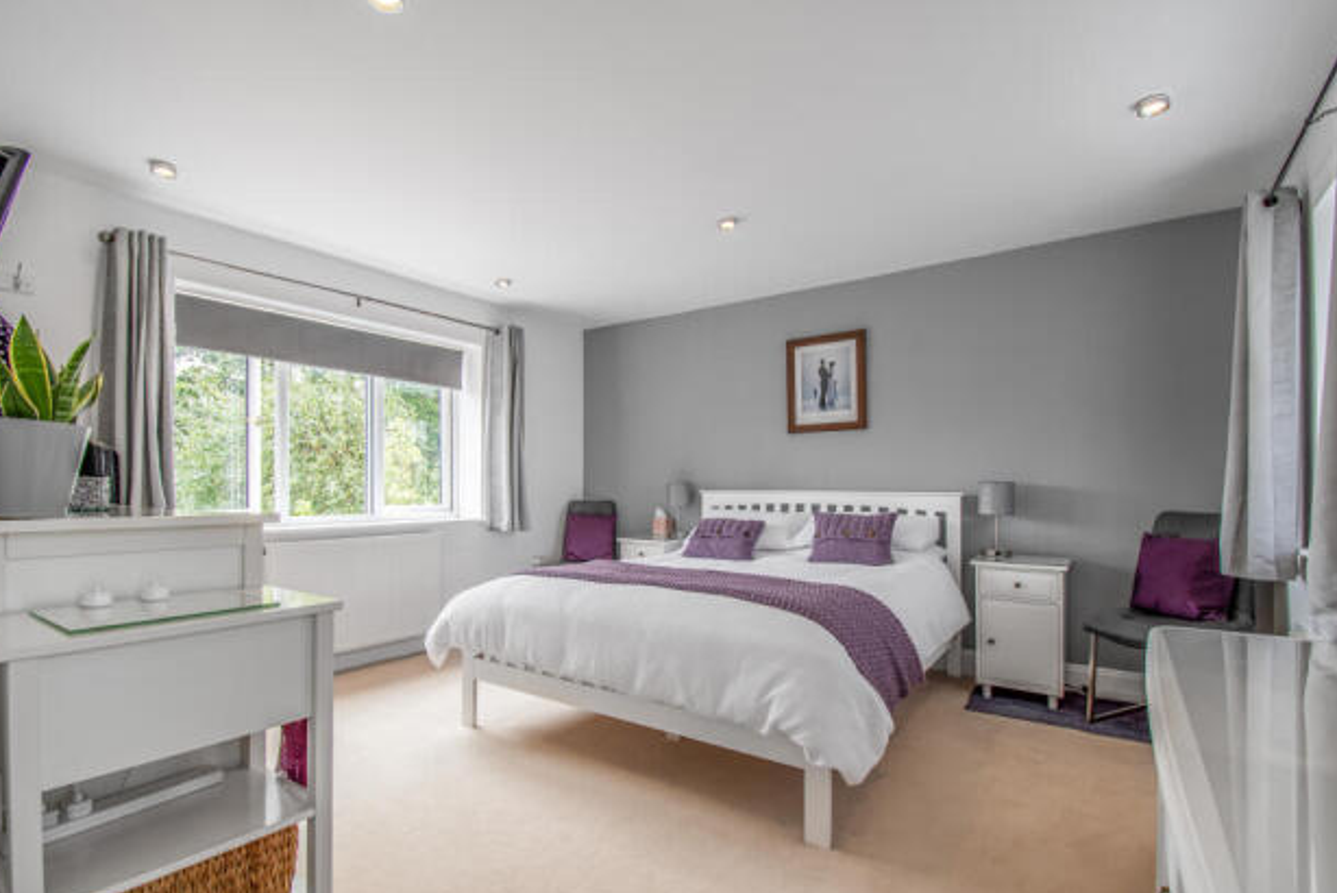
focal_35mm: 16
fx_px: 594
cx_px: 646
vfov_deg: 73.7
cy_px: 474
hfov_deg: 96.7
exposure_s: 1/13
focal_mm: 10
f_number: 8
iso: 200
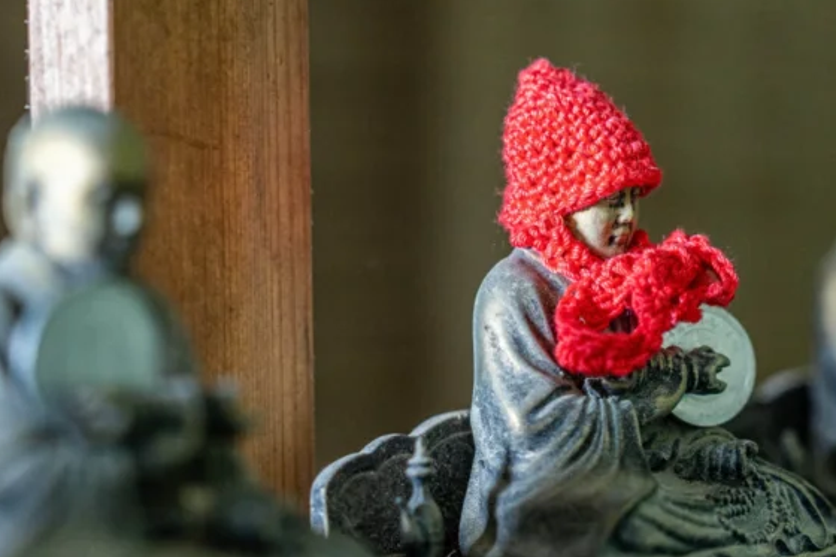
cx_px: 543
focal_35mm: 105
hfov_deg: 19.4
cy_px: 294
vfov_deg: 13.0
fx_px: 2437
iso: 2000
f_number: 2.8
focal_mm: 49
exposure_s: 1/50
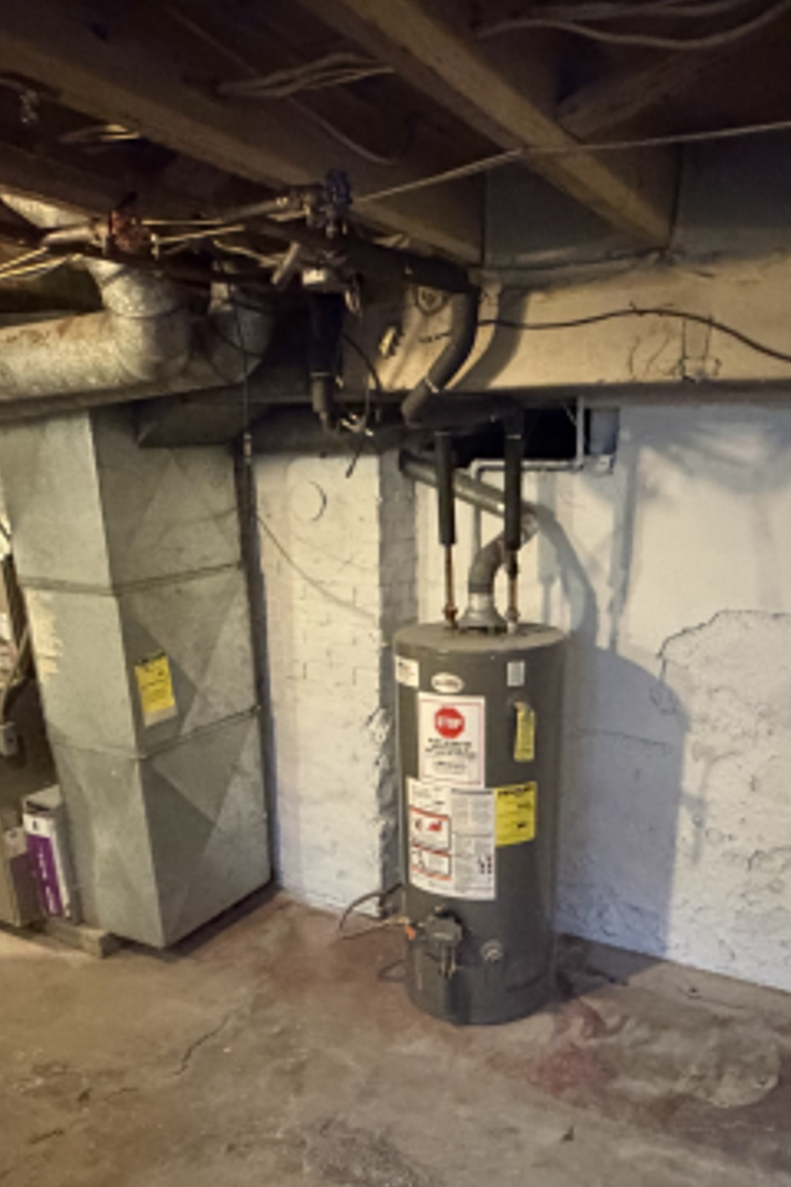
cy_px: 781
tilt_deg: -18.4
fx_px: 890
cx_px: 463
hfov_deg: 47.7
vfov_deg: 65.8
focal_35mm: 27
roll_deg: +0.1
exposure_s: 1/30
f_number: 2.2
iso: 1250
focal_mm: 2.22
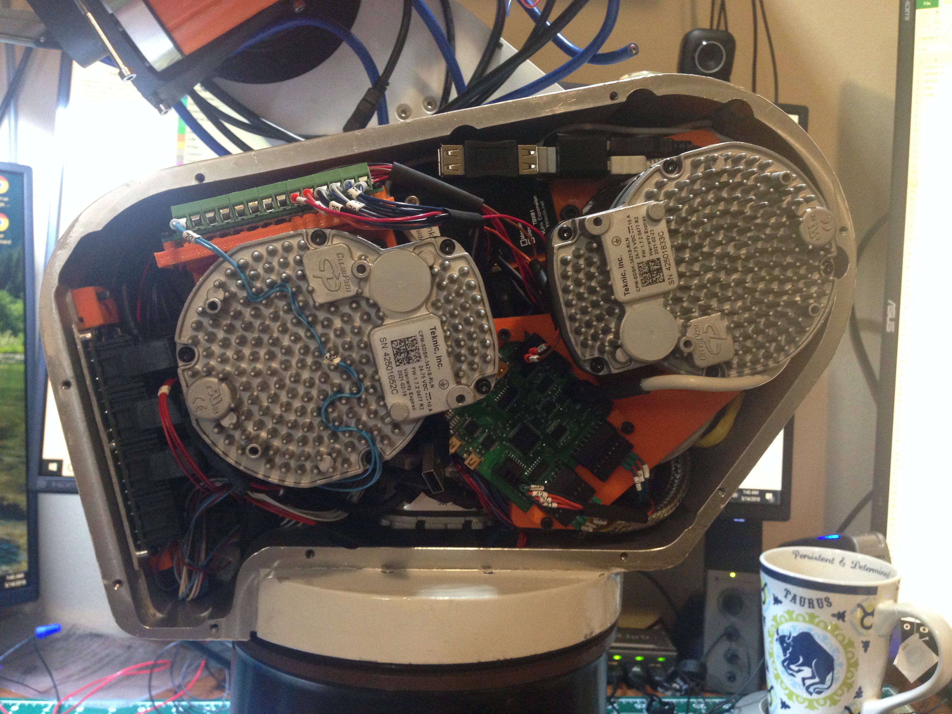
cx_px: 476
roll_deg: -2.2
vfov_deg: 42.9
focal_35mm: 33
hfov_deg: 55.4
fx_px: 908
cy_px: 357
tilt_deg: -0.4
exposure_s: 1/20
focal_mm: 4.12
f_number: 2.4
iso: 250
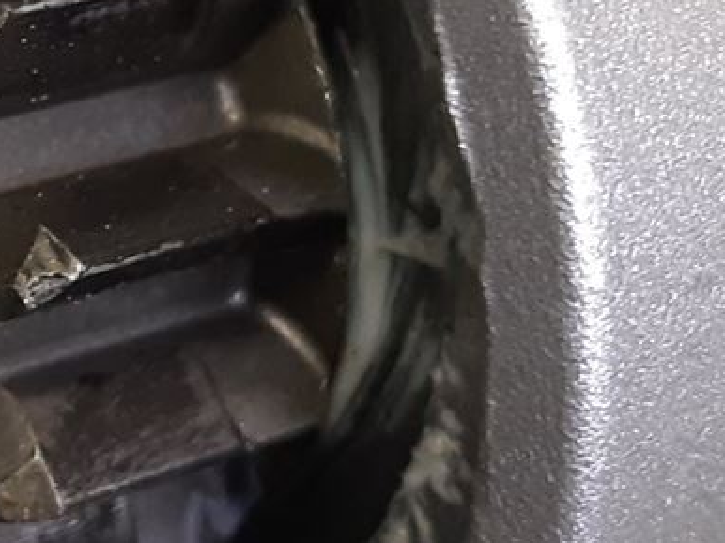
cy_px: 132
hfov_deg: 14.0
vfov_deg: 10.7
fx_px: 2888
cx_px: -101
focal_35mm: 138
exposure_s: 1/60
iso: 200
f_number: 1.7
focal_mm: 3.93
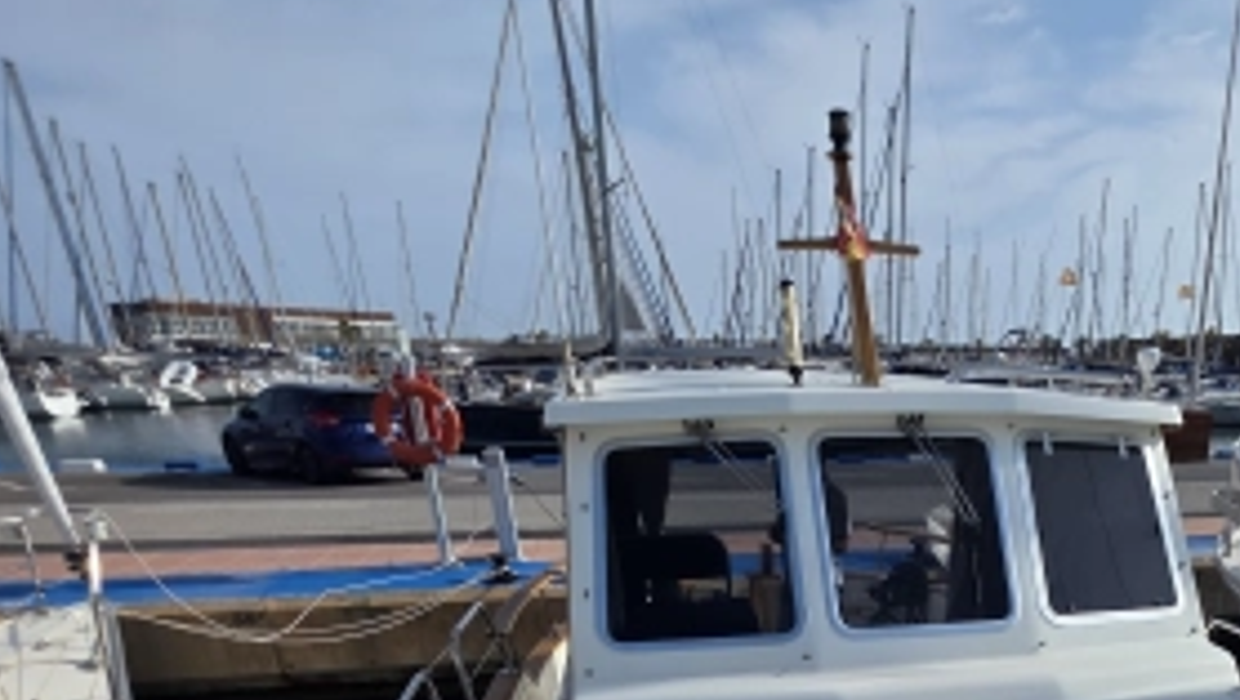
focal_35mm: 28
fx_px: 922
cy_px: 832
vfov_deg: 33.9
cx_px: 959
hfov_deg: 63.1
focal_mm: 2.2
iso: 40
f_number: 1.9
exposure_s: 1/3327
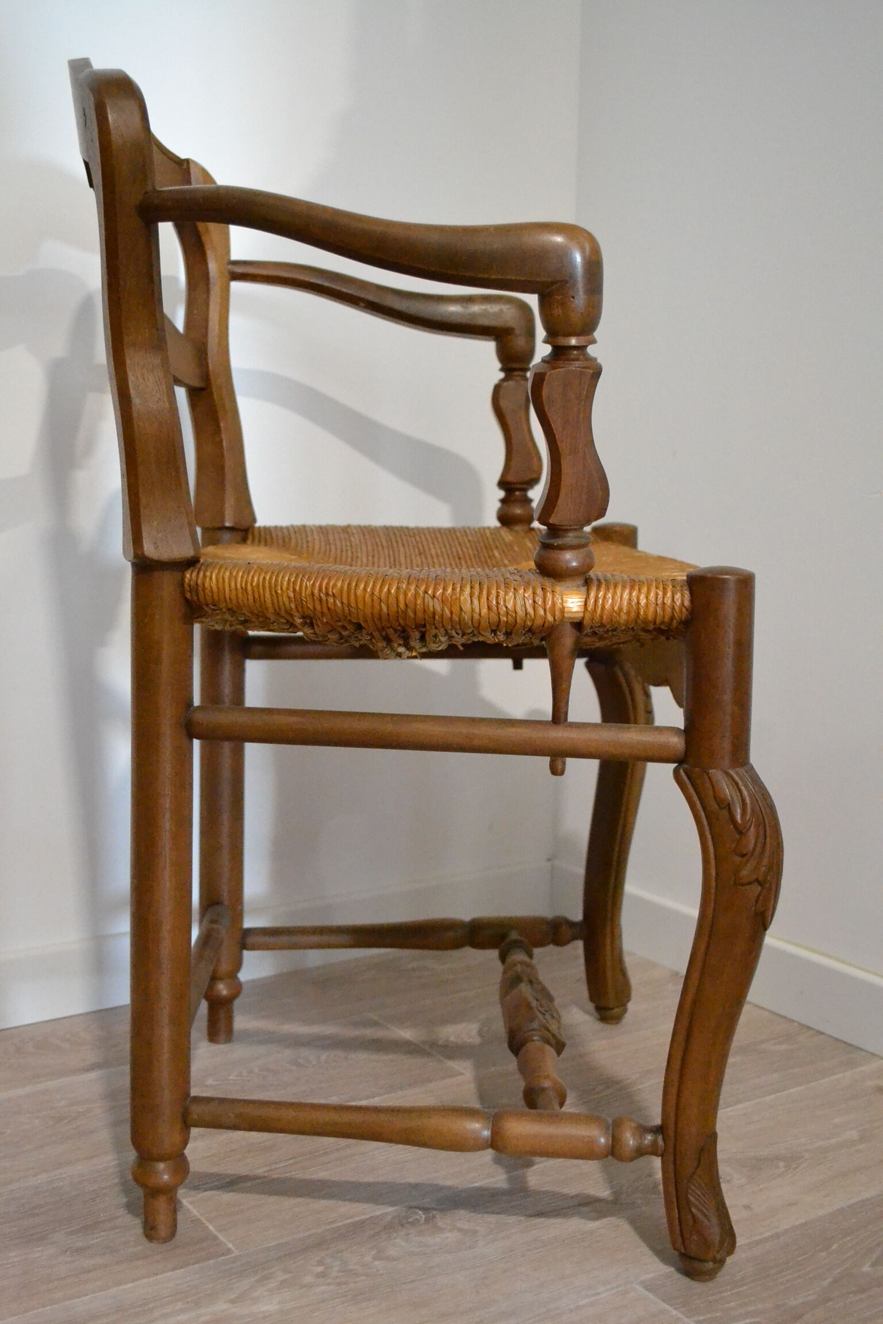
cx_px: 442
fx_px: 1545
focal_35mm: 42
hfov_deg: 31.9
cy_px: 662
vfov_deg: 46.4
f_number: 4.5
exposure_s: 1/100
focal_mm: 28
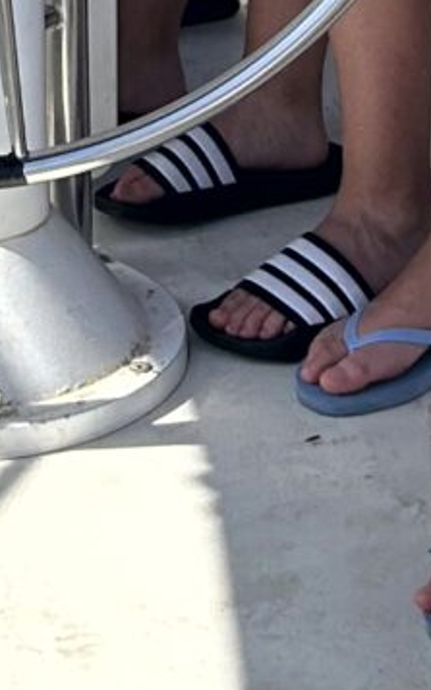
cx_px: 55
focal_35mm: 158
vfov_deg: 12.2
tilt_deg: -6.6
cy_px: -512
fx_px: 2971
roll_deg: +1.0
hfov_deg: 8.3
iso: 50
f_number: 1.5
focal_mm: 5.7
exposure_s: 1/2841
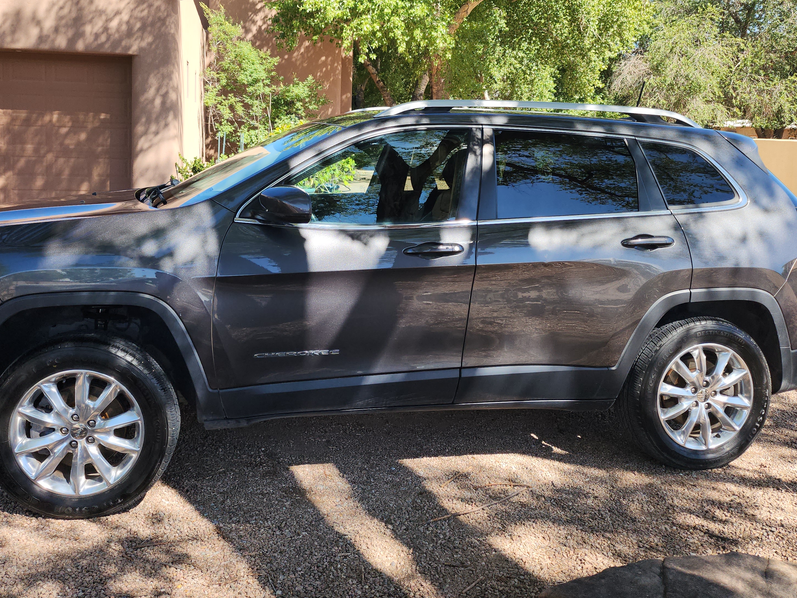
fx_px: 760
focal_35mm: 33
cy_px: 189
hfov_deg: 55.2
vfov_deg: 42.3
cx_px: 347
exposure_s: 1/1129
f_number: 1.8
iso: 50
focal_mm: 5
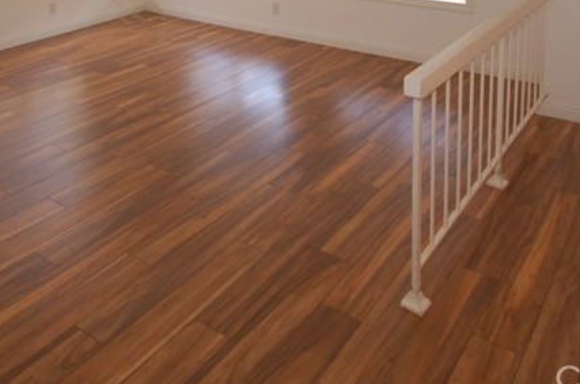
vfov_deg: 31.5
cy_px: -64
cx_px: 238
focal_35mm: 36
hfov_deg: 52.9
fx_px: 579
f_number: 4.5
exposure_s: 1/80
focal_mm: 10
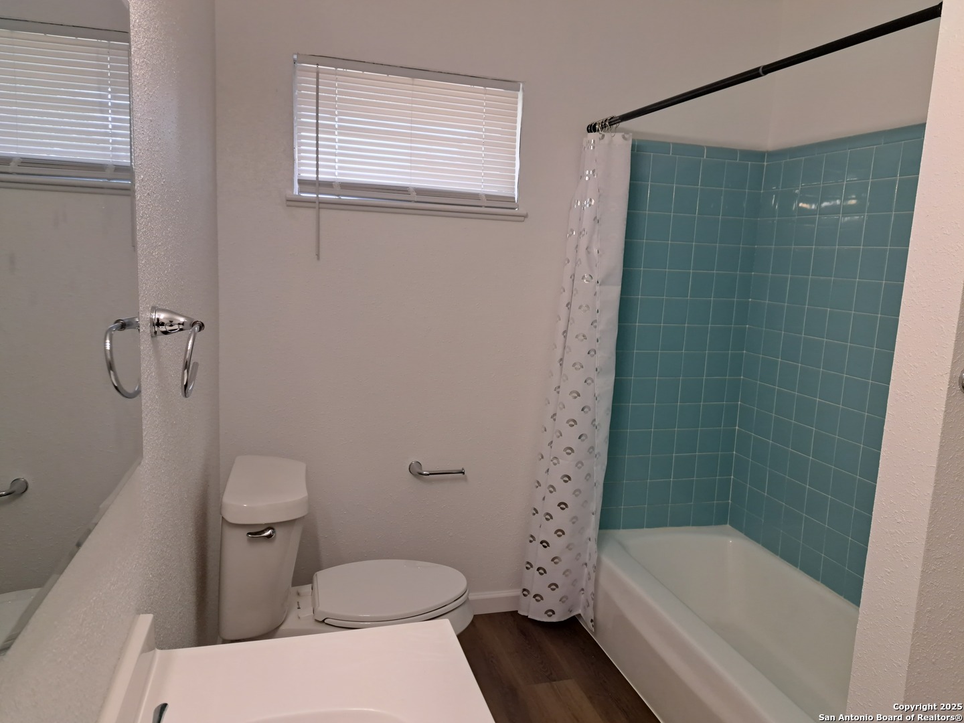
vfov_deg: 56.8
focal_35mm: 24
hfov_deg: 71.6
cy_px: 362
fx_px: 668
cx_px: 482
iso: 100
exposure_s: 1/60
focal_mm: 5.23
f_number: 1.8
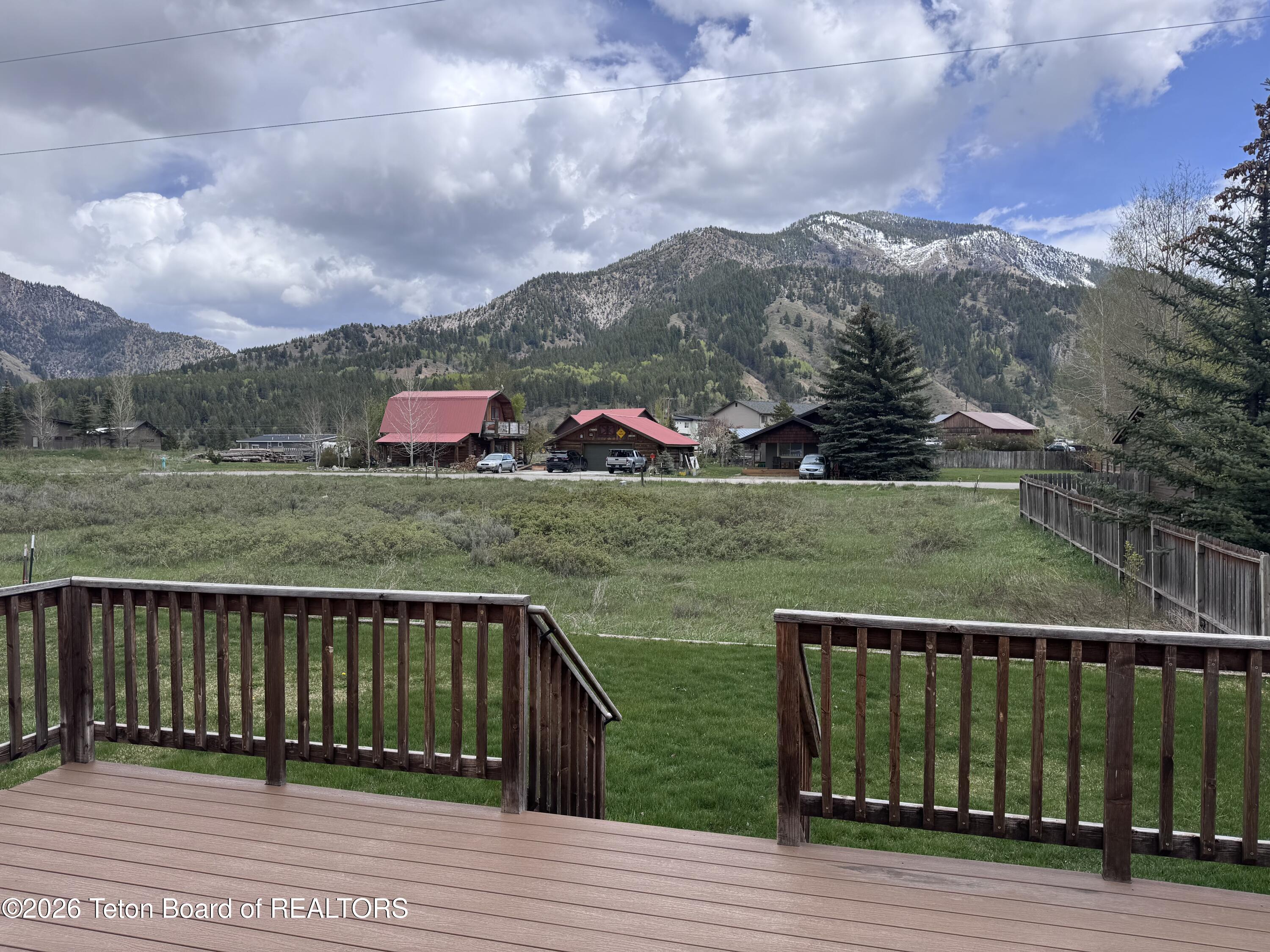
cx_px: 635
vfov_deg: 56.8
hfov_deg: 71.6
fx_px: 881
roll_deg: +0.1
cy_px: 476
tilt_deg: -2.3
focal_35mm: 24
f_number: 1.78
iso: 80
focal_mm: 6.76
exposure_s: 1/4950
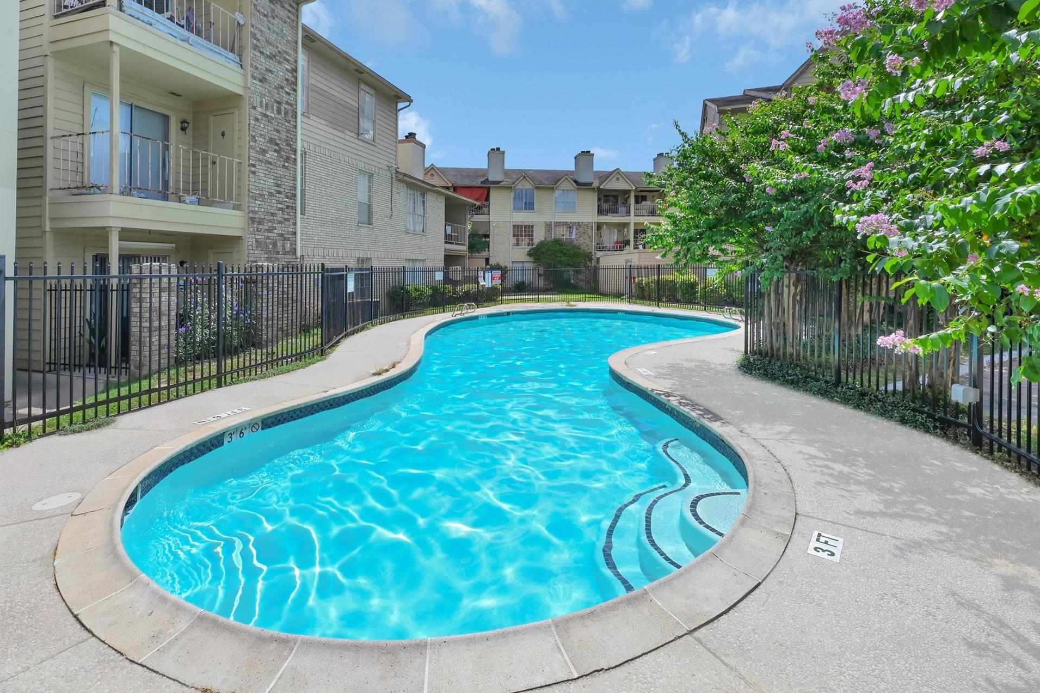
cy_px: 324
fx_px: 433
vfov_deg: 77.2
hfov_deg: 100.4
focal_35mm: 15
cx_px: 504
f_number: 16
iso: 1000
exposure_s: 1/320
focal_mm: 14
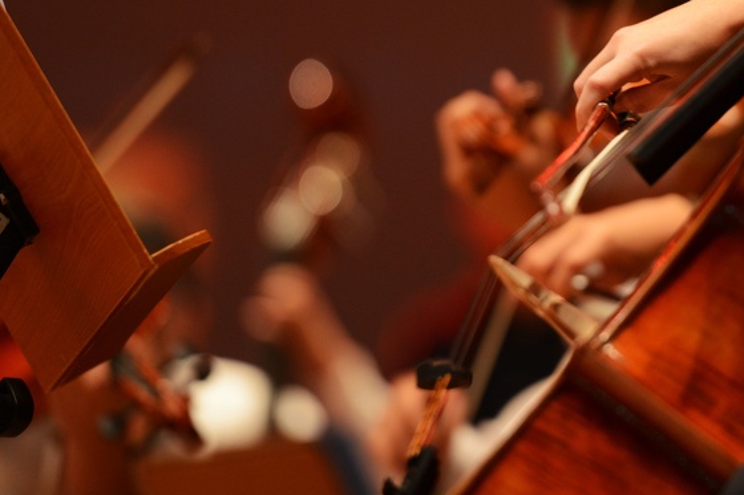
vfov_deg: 3.8
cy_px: 133
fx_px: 7437
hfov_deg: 5.7
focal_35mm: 360
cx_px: 615
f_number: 2.8
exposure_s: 1/30
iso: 1600
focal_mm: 200
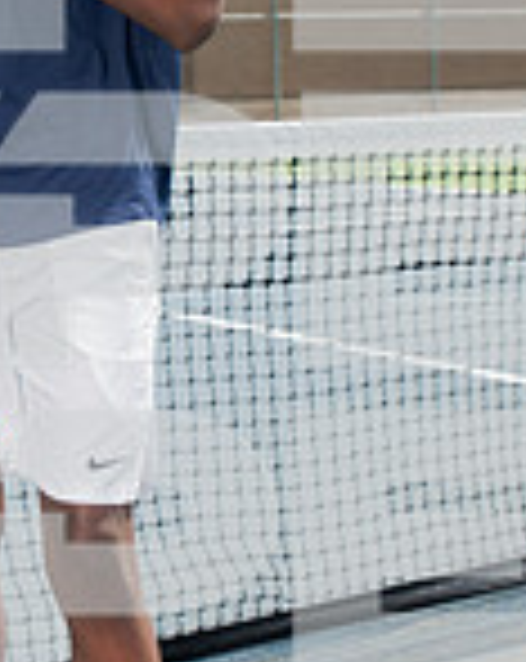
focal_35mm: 98
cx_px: -63
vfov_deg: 19.6
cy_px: 234
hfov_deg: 15.2
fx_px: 1913
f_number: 5.6
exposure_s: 1/320
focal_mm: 34
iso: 100
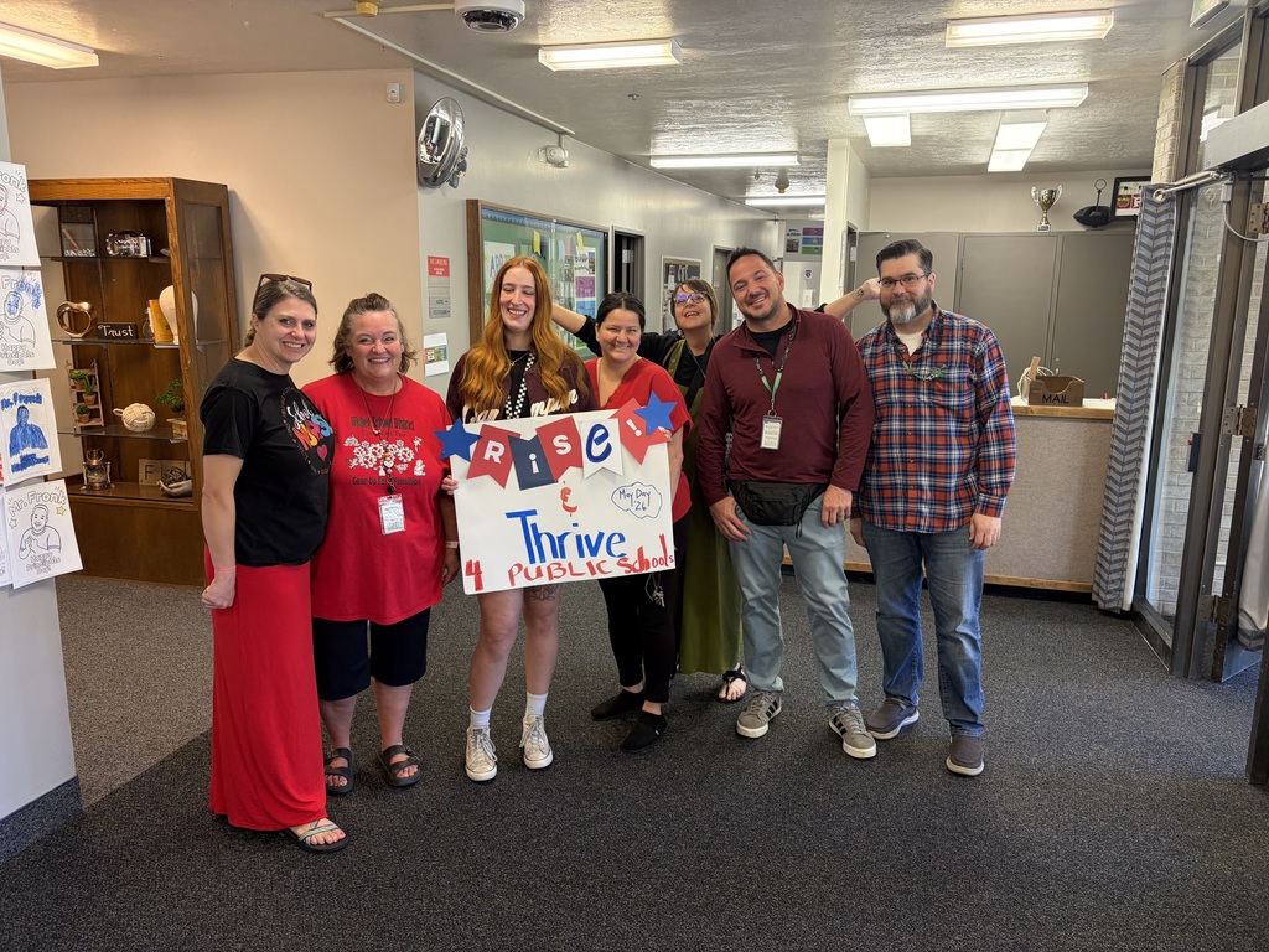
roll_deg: -1.1
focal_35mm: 26
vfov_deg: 53.1
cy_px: 476
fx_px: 953
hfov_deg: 67.3
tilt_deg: -10.8
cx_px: 634
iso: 125
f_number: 1.6
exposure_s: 1/60
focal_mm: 5.96
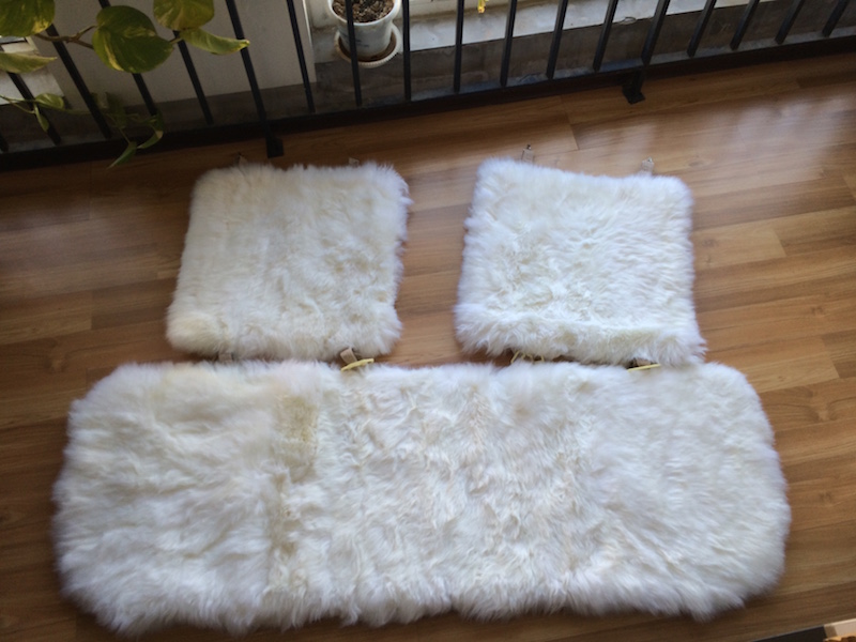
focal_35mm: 29
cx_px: 428
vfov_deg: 48.2
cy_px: 321
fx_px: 717
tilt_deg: -62.0
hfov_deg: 61.7
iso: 40
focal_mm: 4.15
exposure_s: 1/60
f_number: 2.2
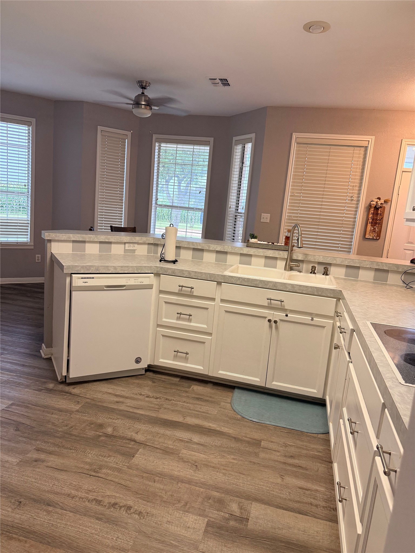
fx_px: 384
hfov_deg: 56.8
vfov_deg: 71.6
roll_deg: -5.6
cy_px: 276
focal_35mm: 24
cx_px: 208
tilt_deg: -10.8
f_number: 1.78
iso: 200
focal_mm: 6.76
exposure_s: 1/60
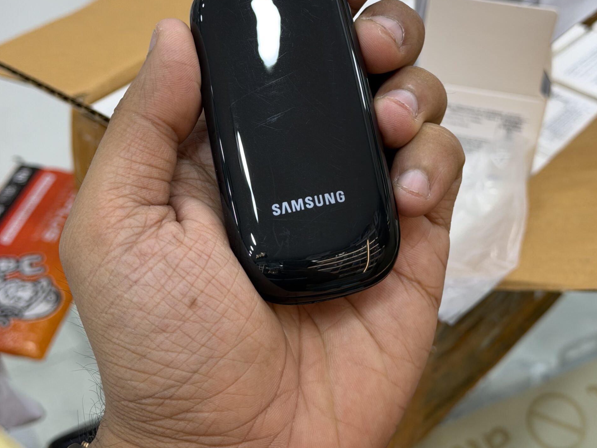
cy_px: 107
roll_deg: -4.6
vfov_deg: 22.4
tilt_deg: -32.3
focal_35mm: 65
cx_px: 295
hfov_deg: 29.8
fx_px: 1121
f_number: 1.78
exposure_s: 1/100
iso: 50
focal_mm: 6.76
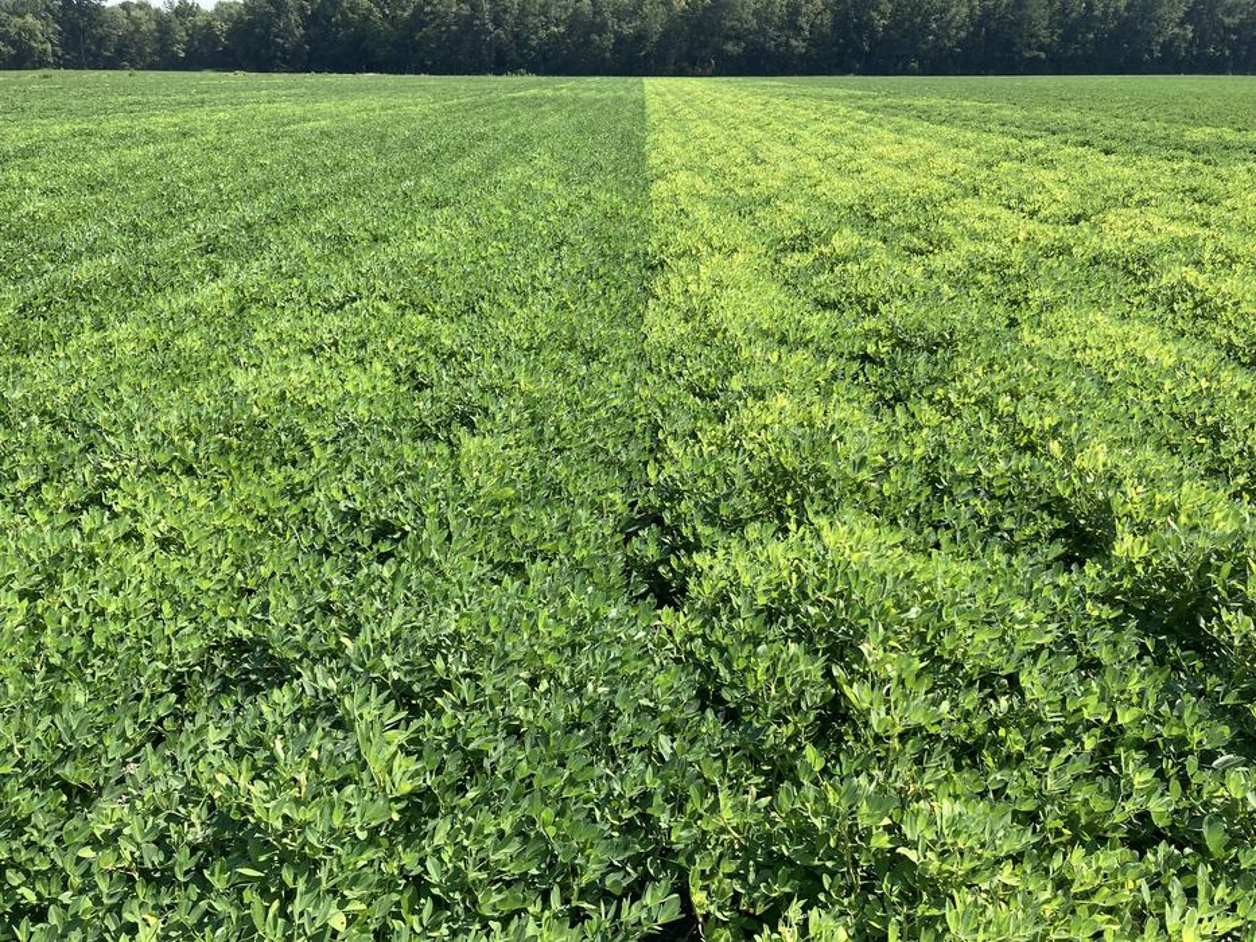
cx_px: 628
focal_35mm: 28
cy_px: 471
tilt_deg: -21.8
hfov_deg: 63.4
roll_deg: -1.2
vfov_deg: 49.8
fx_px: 1016
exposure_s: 1/883
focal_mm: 3.99
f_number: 1.8
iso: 20
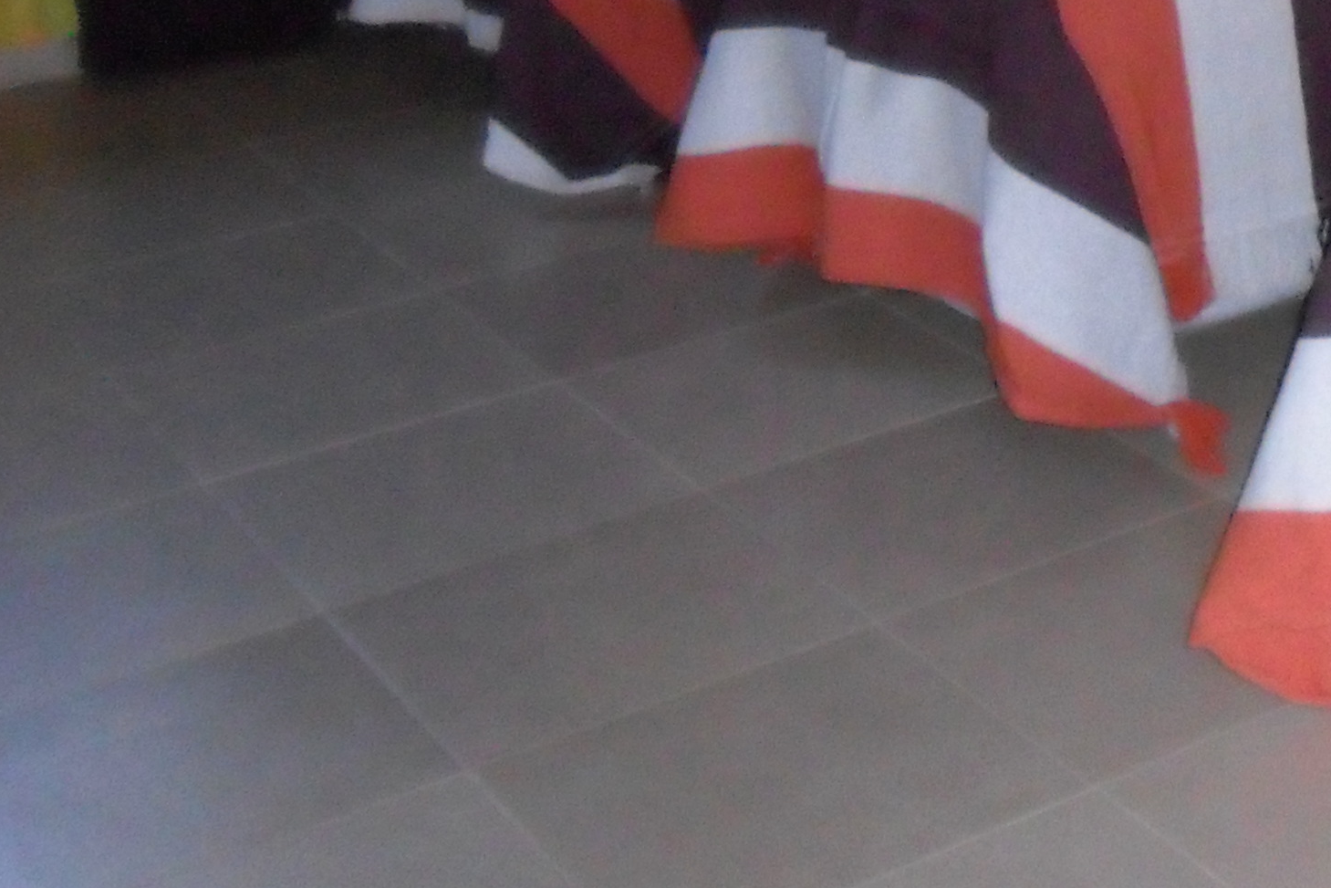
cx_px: 1469
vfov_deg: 16.5
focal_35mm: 77
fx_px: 2847
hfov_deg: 24.5
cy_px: -349
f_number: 3.5
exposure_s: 1/45
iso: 400
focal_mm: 4.9
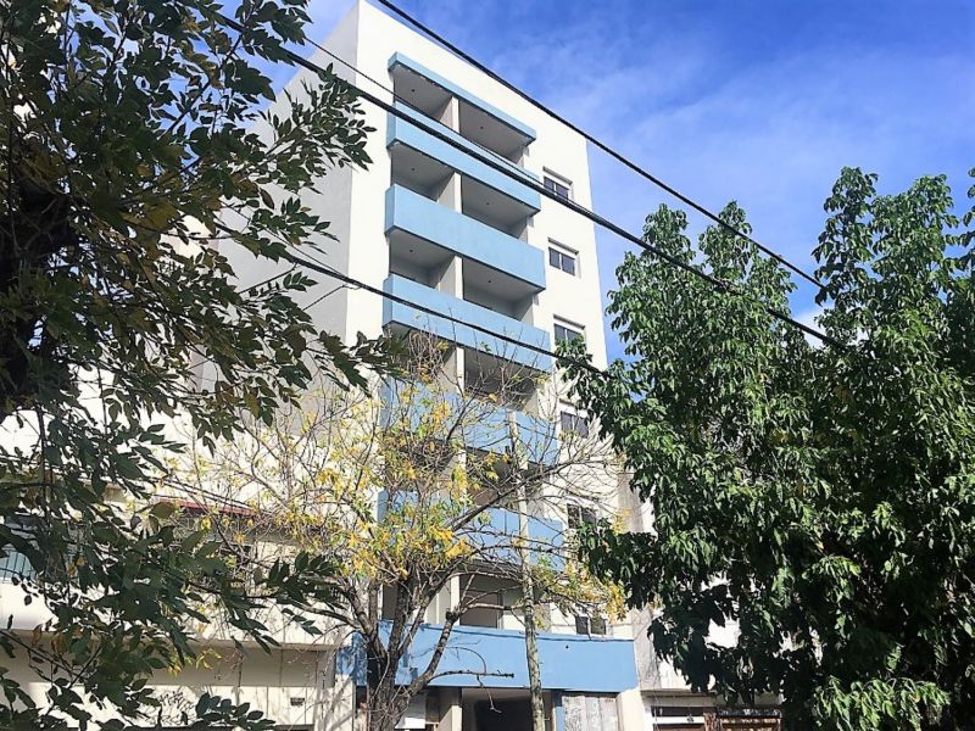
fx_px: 817
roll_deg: +1.1
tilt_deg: +23.9
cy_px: 366
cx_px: 488
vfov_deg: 48.2
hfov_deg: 61.7
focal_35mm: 29
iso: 25
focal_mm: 4.15
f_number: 2.2
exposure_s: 1/2198
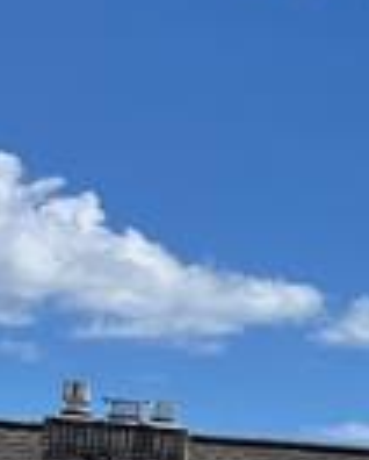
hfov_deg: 5.9
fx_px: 2683
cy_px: 512
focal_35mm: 197
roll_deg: -1.2
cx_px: 1720
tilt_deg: +5.9
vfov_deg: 9.7
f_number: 1.6
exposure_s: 1/6897
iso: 50
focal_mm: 5.1
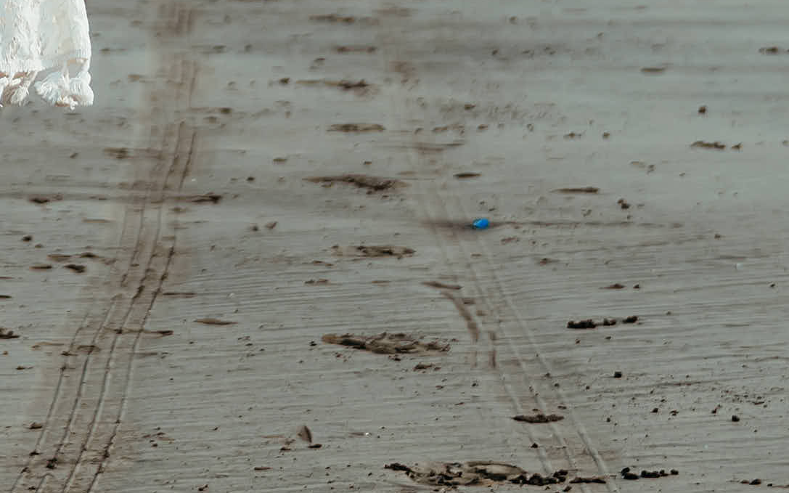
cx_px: 81
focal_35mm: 225
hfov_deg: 9.3
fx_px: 4837
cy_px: -410
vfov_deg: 5.7
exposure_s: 1/2500
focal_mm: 40
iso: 100
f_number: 2.8
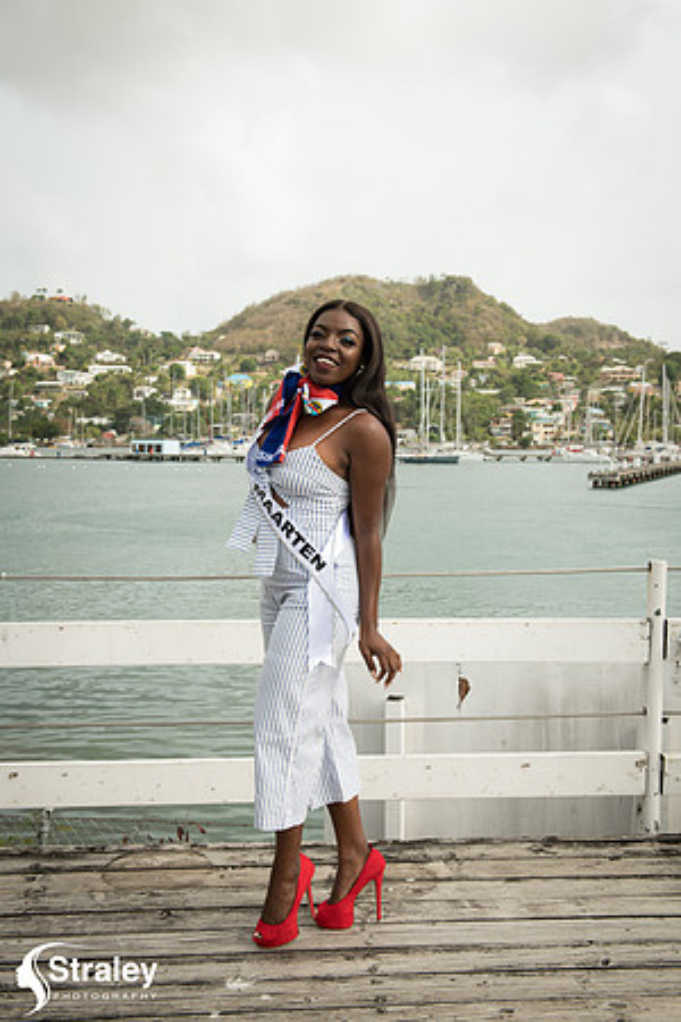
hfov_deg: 33.4
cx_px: 340
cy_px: 511
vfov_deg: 48.5
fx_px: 1135
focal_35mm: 40
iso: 100
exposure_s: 1/125
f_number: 7.1
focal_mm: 40
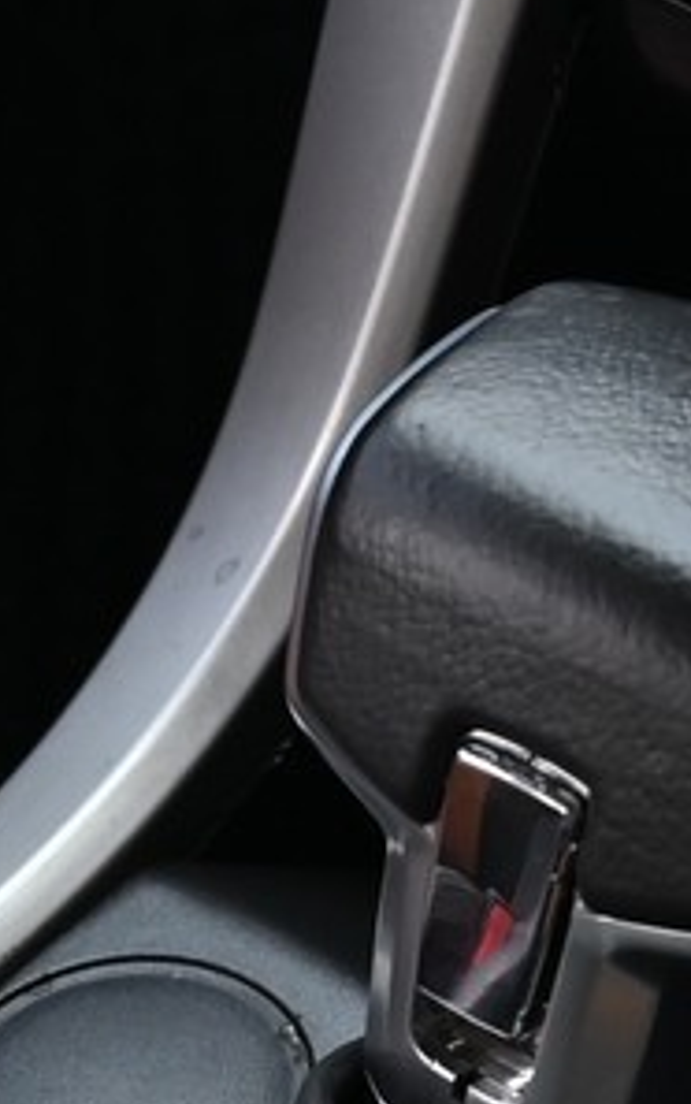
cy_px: 1124
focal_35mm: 147
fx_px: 4423
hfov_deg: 8.9
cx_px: 357
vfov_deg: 14.0
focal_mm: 26
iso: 400
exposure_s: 1/90
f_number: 5.6
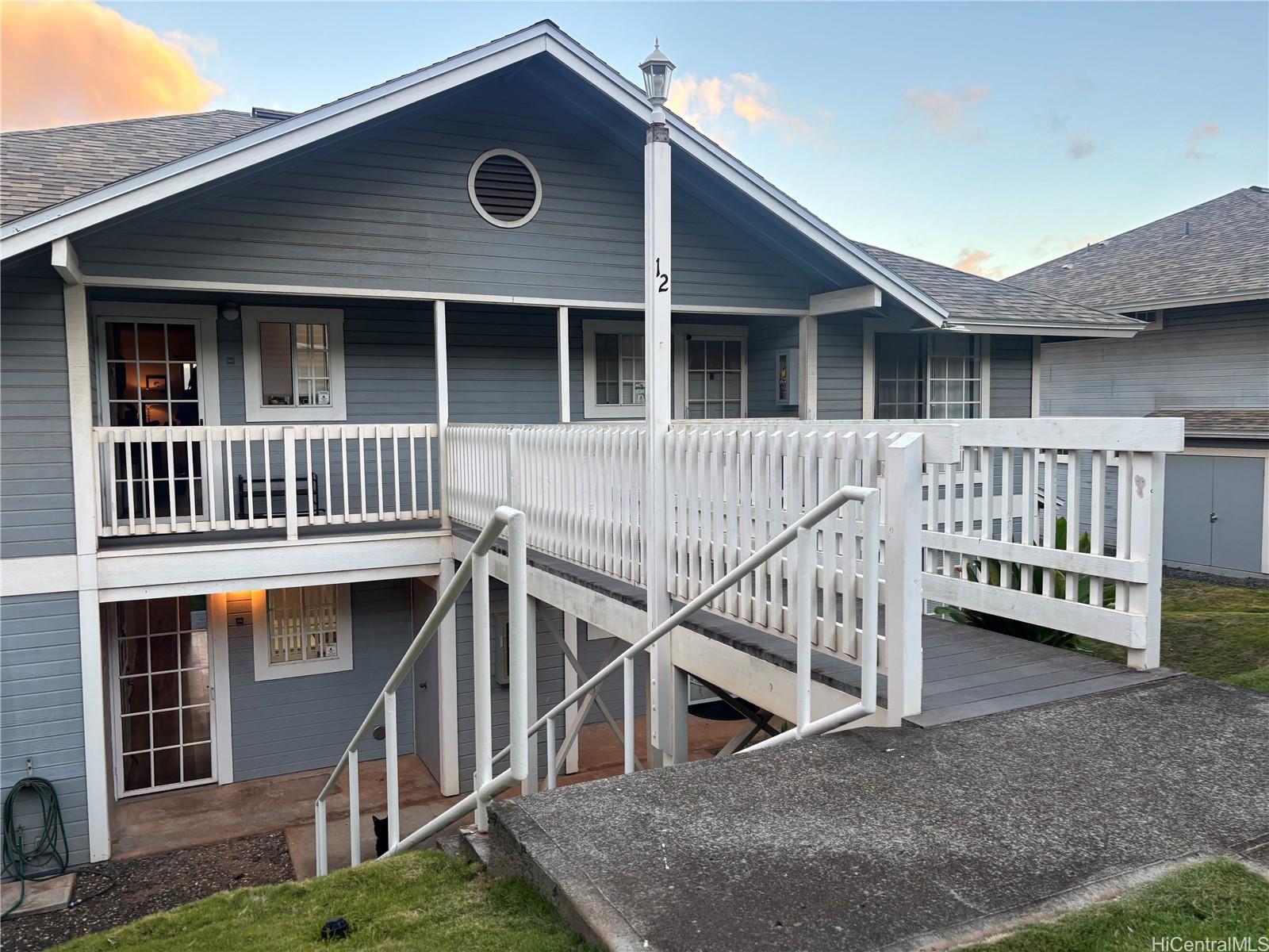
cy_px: 476
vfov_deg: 53.1
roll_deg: +0.0
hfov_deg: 67.3
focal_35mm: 26
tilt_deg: -2.1
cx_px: 634
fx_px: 953
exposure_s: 1/134
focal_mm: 5.96
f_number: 1.6
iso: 64
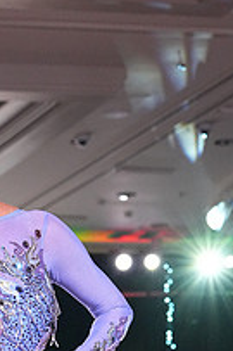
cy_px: 427
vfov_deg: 10.1
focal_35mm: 200
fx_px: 1945
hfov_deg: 6.8
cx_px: -80
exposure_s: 1/400
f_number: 5.6
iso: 6400
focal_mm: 70
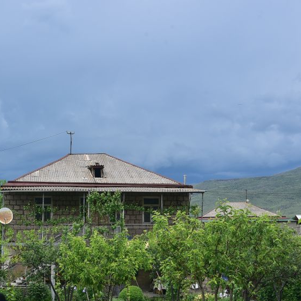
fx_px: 974
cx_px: 89
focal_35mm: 99
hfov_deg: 17.5
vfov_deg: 17.5
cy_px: 224
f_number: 11
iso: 250
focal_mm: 50
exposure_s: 1/125
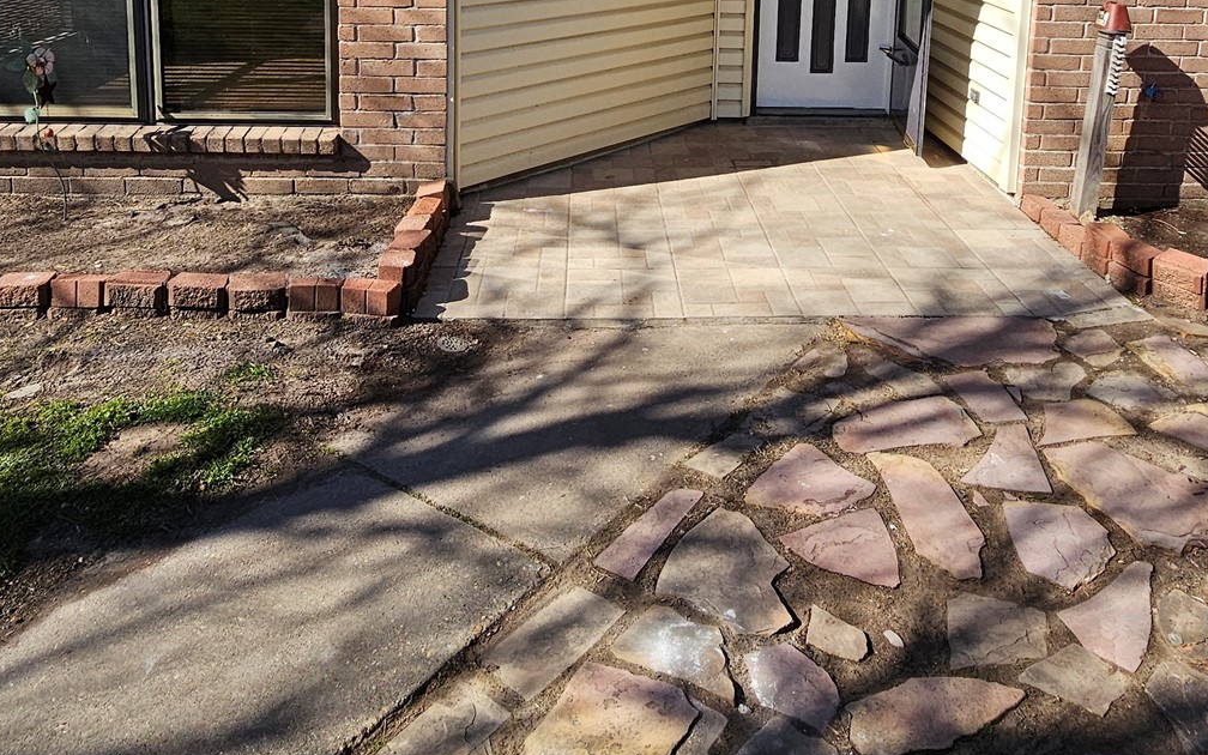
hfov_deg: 66.3
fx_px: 922
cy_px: -8
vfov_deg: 39.1
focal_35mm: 28
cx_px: 662
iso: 50
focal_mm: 2.2
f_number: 2.2
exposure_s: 1/1915
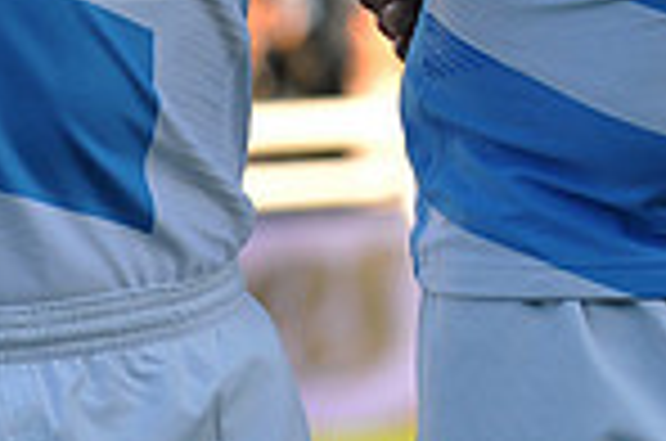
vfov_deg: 1.2
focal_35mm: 1177
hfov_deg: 1.8
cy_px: -317
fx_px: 21728
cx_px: 891
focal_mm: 200
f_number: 5.6
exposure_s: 1/320
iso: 400
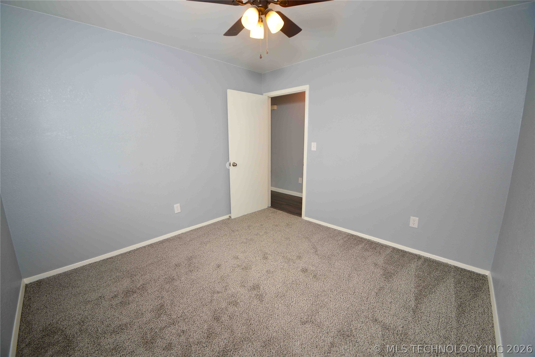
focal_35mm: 14
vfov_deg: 81.2
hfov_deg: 104.2
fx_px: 208
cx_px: 268
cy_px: 178
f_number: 10
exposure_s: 1/15
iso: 500
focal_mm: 14
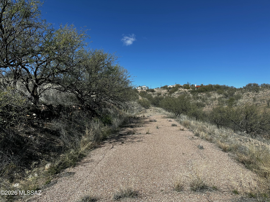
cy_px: 101
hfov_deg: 71.6
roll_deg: -0.3
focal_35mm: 24
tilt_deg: +0.9
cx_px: 135
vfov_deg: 56.8
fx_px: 187
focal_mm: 6.86
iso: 80
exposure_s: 1/5000
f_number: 1.78
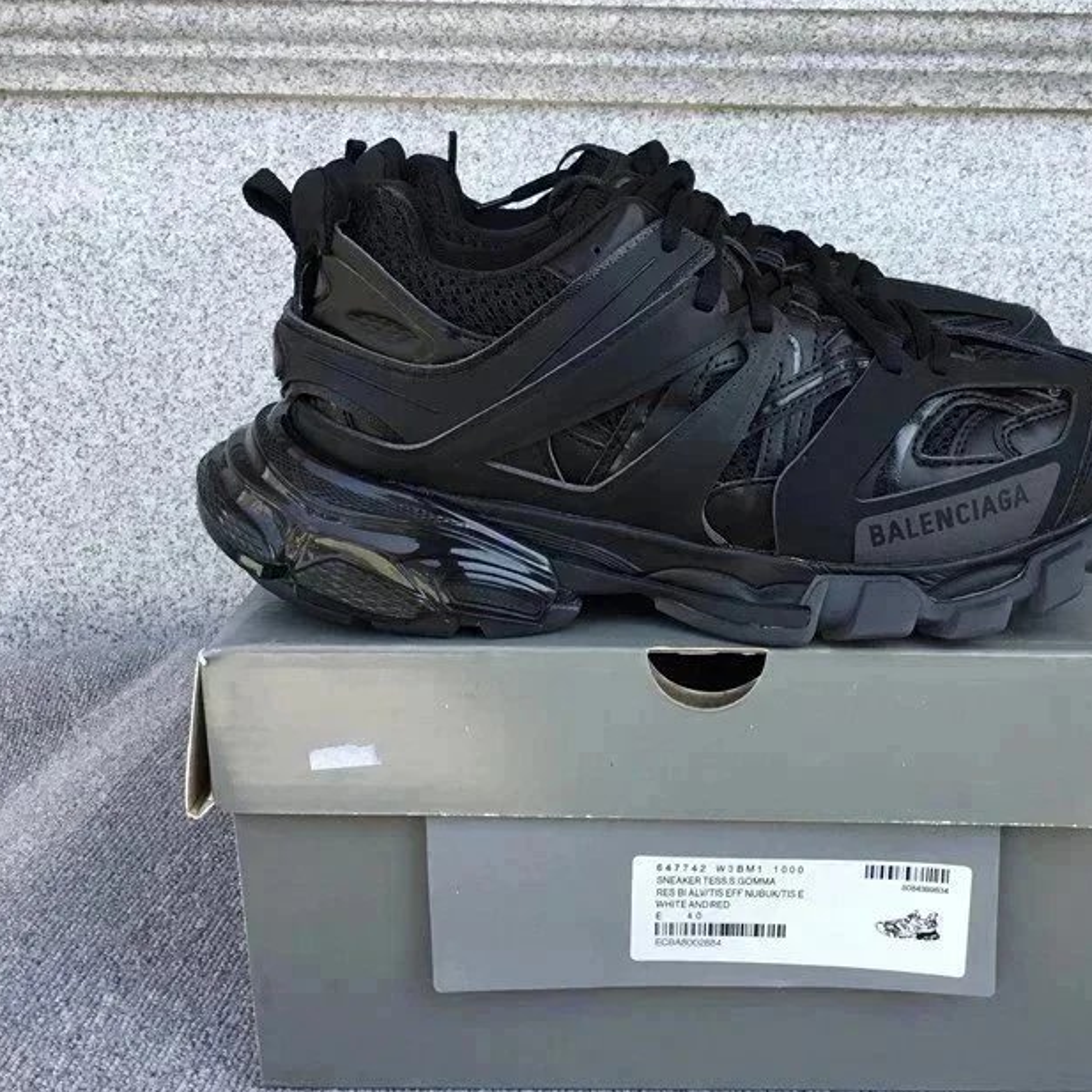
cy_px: 557
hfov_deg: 41.5
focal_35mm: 40
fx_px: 1428
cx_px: 692
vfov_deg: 41.9
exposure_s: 1/113
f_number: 2.4
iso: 25
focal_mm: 3.3
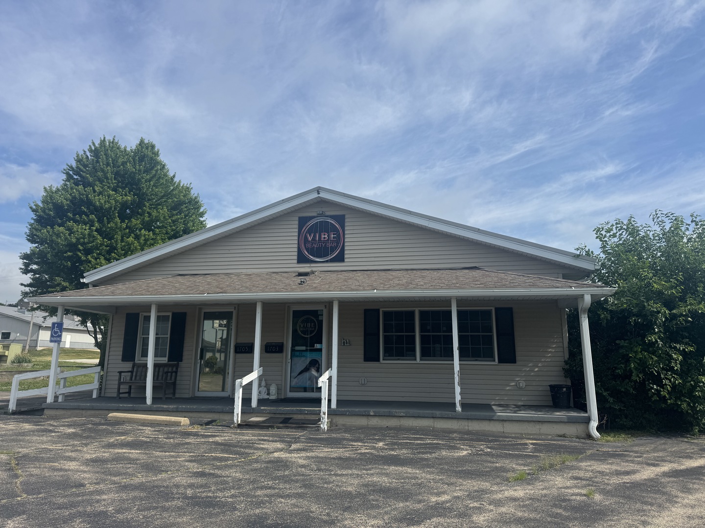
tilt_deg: +12.1
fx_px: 489
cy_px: 264
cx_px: 352
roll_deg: +0.6
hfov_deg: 71.6
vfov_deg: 56.8
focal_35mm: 24
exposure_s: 1/5348
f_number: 1.78
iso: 80
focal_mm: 6.76
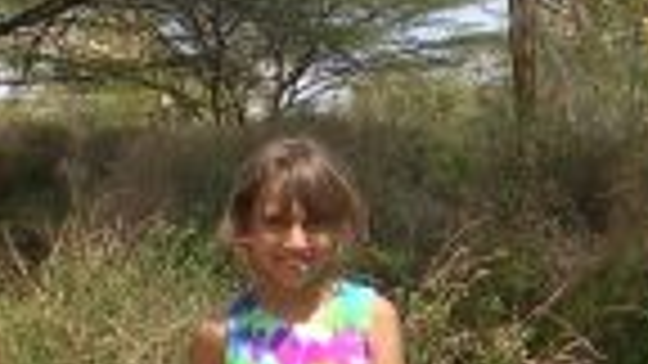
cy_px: 193
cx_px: 259
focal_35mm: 198
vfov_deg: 6.1
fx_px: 3402
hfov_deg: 10.9
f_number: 6.2
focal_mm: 7.5
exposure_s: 1/214
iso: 50
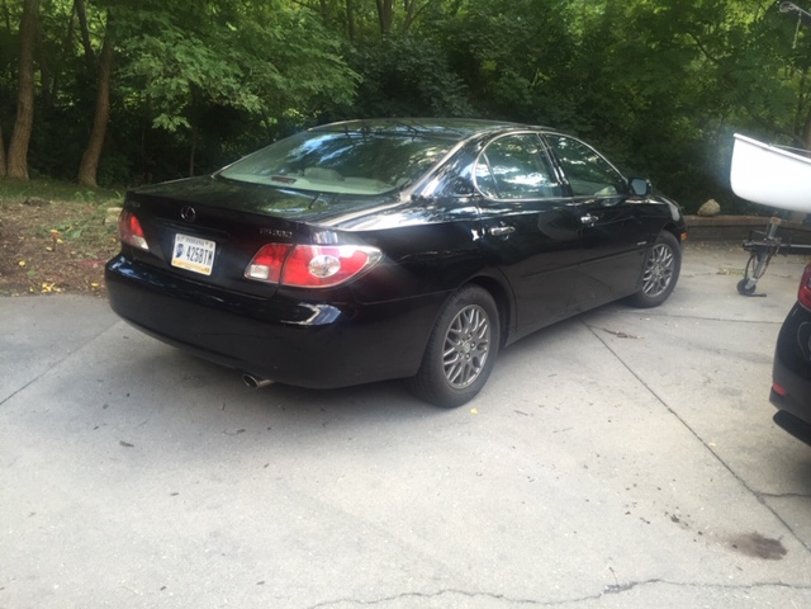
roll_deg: -0.3
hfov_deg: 61.7
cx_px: 406
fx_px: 679
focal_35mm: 29
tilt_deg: -18.0
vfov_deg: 48.2
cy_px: 304
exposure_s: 1/120
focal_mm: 4.15
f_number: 2.2
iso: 50
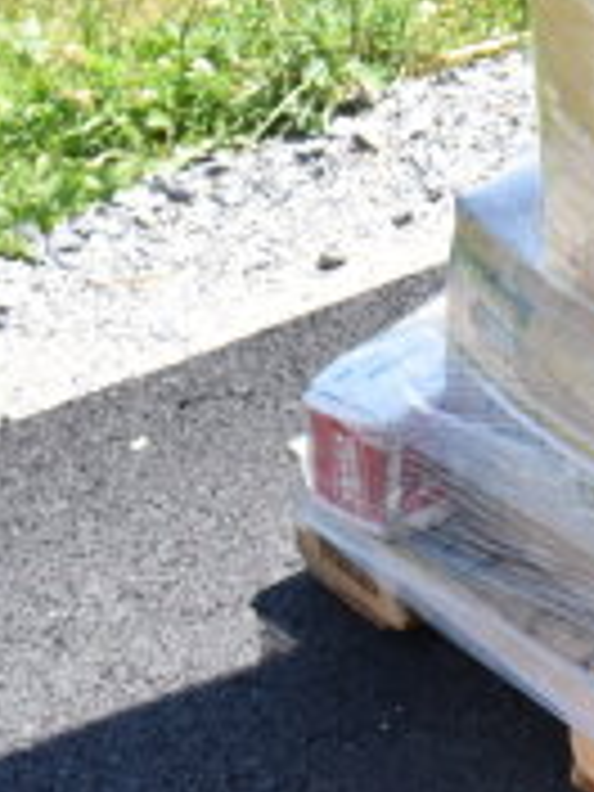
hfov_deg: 9.1
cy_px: -515
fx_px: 3432
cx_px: 1314
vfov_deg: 12.3
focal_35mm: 150
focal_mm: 20
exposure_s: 1/200
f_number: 7.1
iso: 200
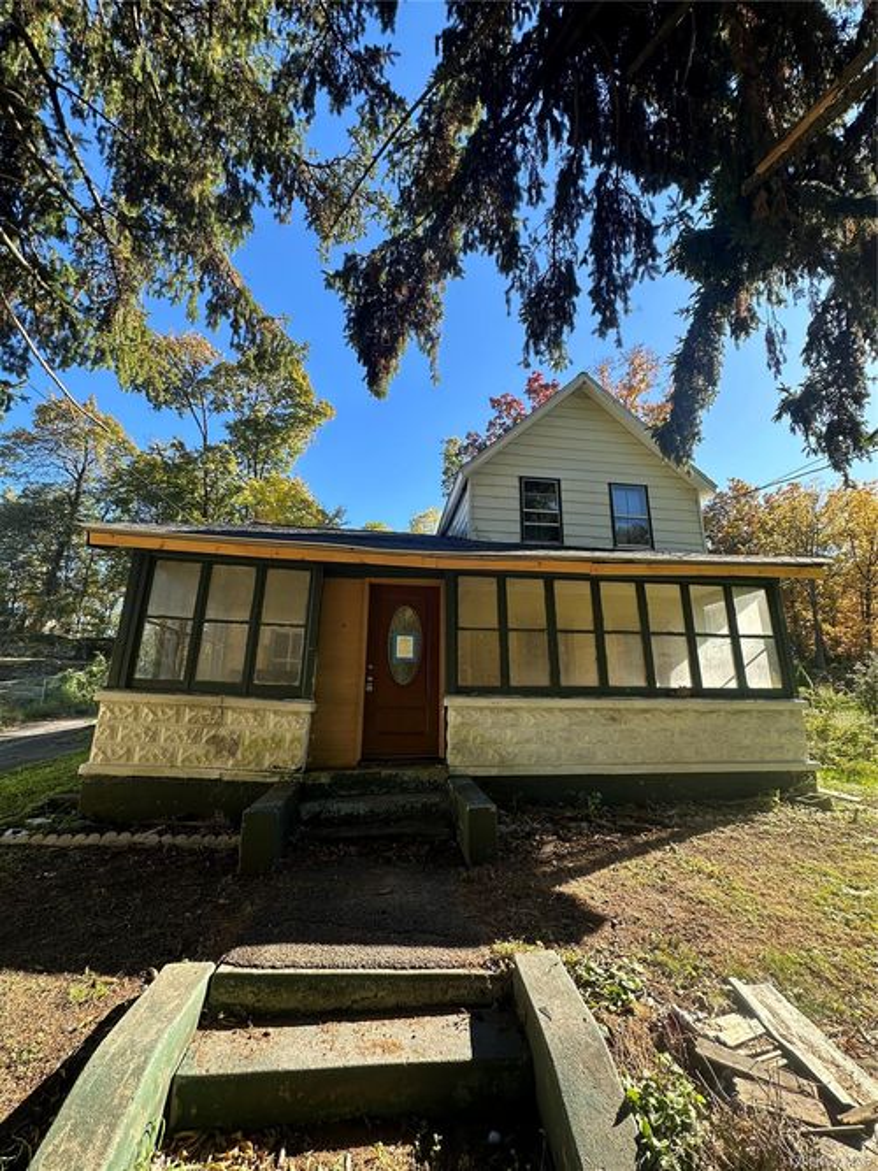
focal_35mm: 14
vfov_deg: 102.1
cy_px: 586
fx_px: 474
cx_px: 439
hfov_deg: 85.7
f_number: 2.2
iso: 40
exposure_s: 1/419
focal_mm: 2.22
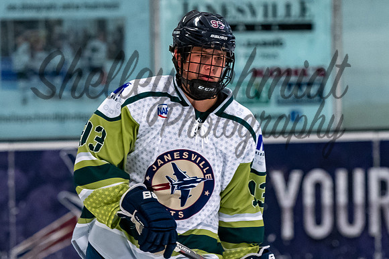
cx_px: 179
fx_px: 4589
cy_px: 93
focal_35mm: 425
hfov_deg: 4.9
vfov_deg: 3.2
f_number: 3.2
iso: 2000
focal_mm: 170
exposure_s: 1/800
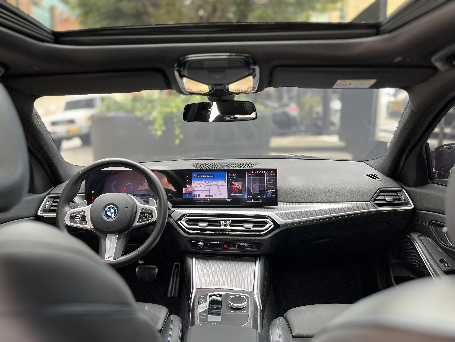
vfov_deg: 53.1
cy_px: 171
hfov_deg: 67.3
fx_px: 342
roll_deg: -0.4
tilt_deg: -10.0
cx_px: 228
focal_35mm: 26
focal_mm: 5.1
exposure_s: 1/83
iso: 64
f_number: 1.6
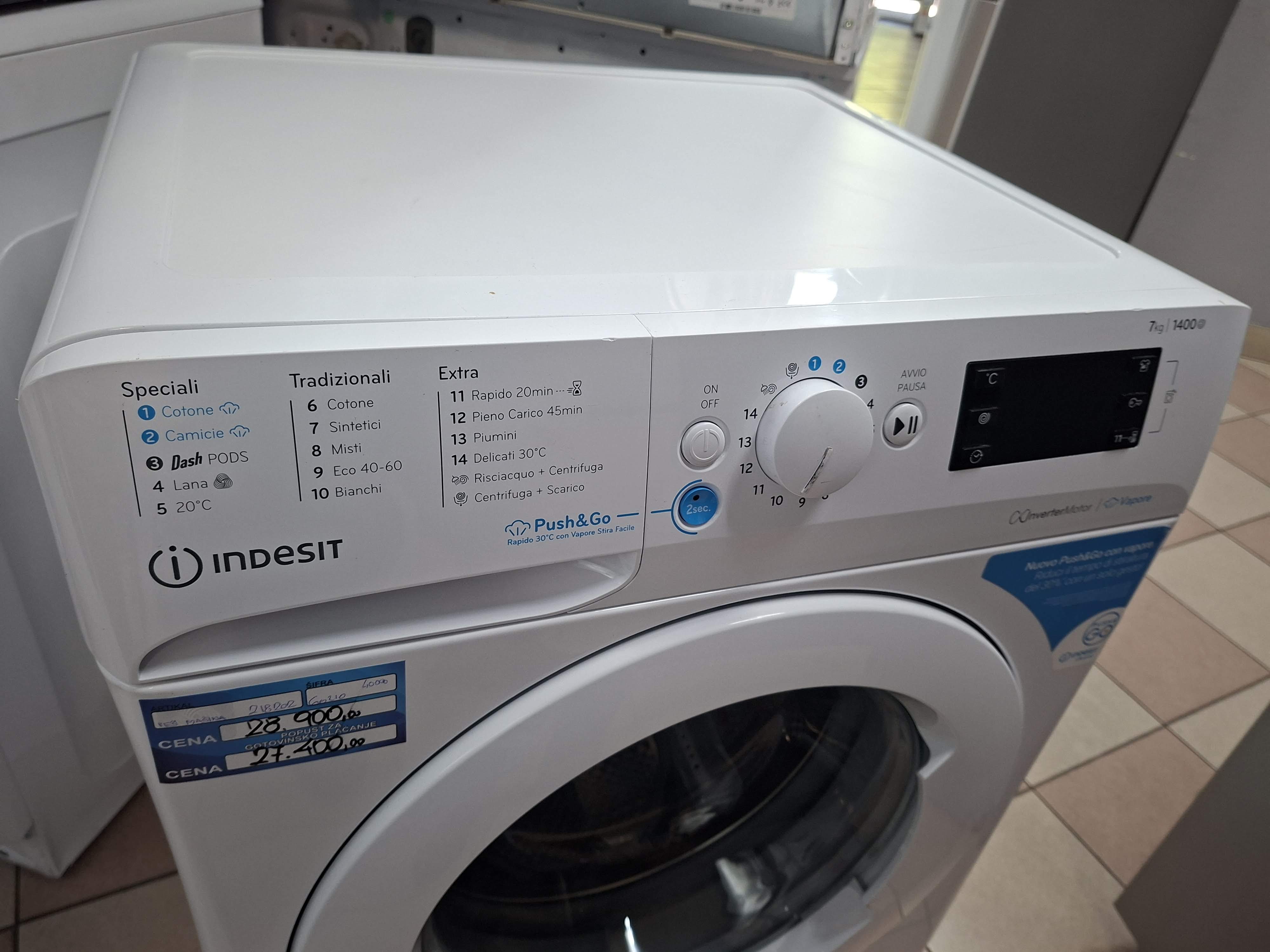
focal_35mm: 23
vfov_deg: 58.9
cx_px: 635
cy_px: 476
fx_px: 844
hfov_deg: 73.9
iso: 200
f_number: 1.8
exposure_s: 1/50
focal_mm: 5.54
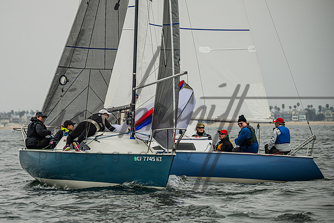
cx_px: 129
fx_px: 2248
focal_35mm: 242
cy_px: 115
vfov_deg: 5.7
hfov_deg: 8.5
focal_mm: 190
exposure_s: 1/4000
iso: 280
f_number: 5
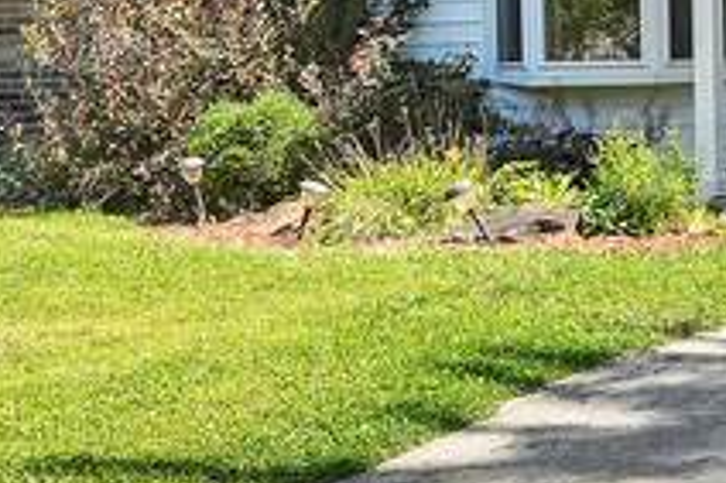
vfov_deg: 10.1
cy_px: -164
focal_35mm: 133
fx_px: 2680
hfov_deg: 14.5
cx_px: 1065
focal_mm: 22
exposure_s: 1/800
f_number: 8
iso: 100
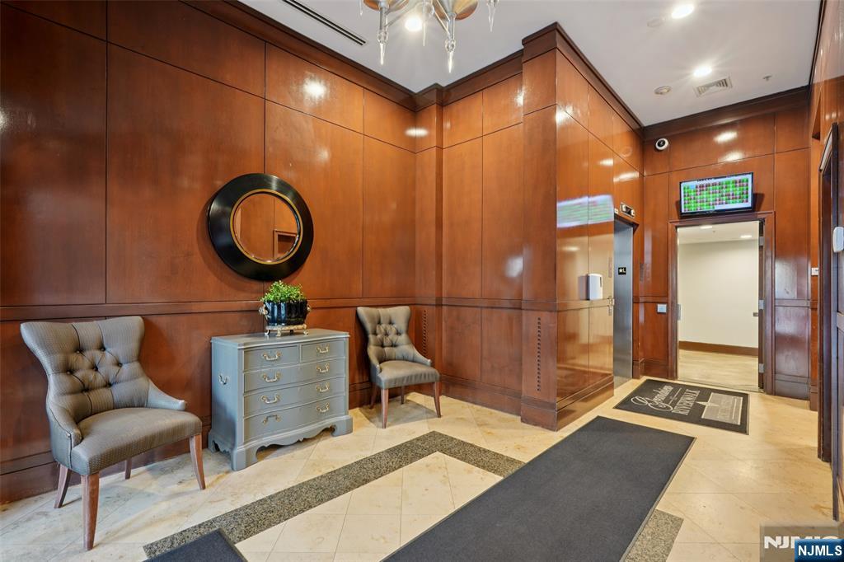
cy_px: 281
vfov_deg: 73.7
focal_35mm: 16
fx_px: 375
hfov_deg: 96.8
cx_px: 422
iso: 400
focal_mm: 16
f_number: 9
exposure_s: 1/1.25
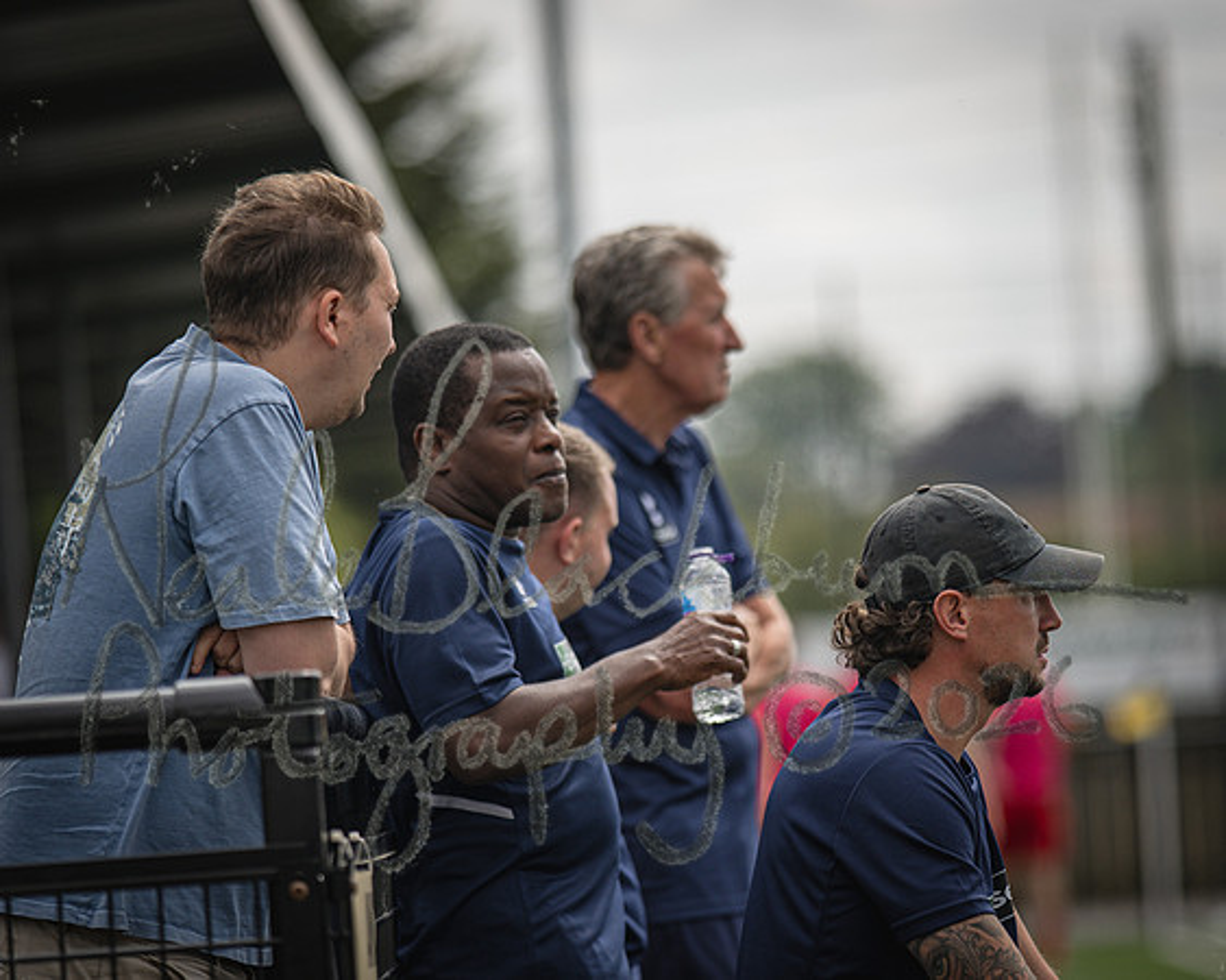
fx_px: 8255
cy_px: 490
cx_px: 613
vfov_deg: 6.8
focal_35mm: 228
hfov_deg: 8.5
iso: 100
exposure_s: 1/3200
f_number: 1.8
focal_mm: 135
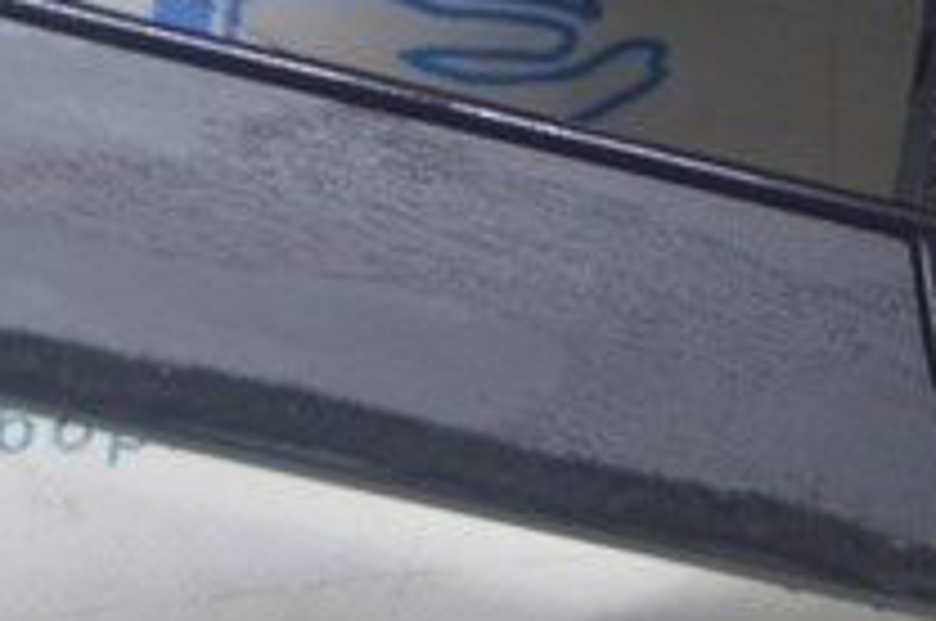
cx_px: 860
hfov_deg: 9.9
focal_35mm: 207
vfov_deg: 6.4
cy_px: -592
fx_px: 5374
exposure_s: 1/20
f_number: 5.6
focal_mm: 28
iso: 400
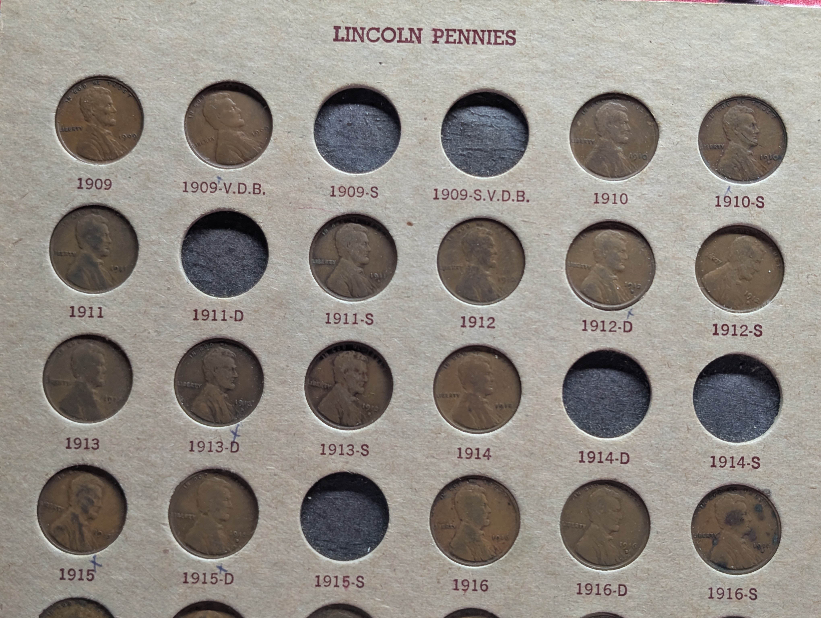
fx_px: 1164
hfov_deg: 38.9
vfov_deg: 29.7
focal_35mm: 49
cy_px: 309
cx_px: 410
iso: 170
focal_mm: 6.9
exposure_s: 1/87.8
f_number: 1.68
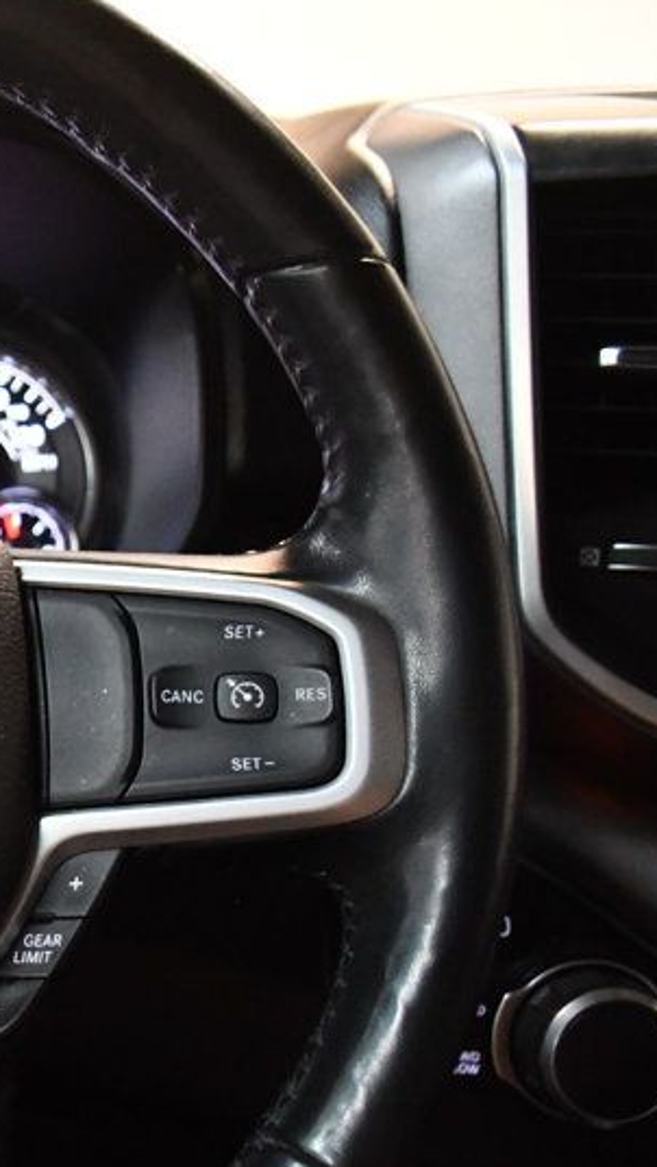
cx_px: -394
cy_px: 716
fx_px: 1670
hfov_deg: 18.9
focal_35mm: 54
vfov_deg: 38.3
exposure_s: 1/60
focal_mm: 18
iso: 4500
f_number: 3.5
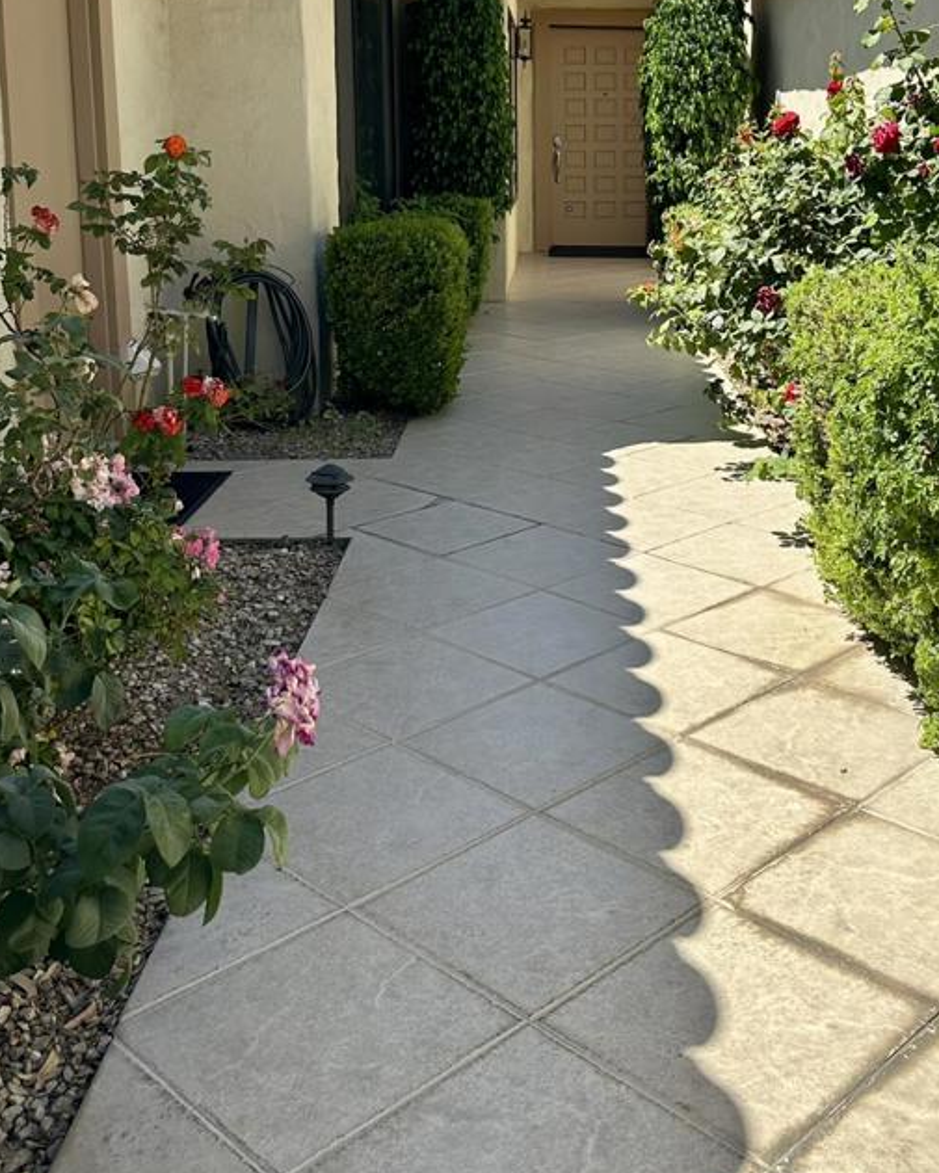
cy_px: 331
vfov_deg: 46.6
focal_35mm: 38
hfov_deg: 38.8
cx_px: 615
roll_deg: -0.4
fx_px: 1320
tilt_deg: -8.3
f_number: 1.78
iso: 80
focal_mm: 6.86
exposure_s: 1/4184
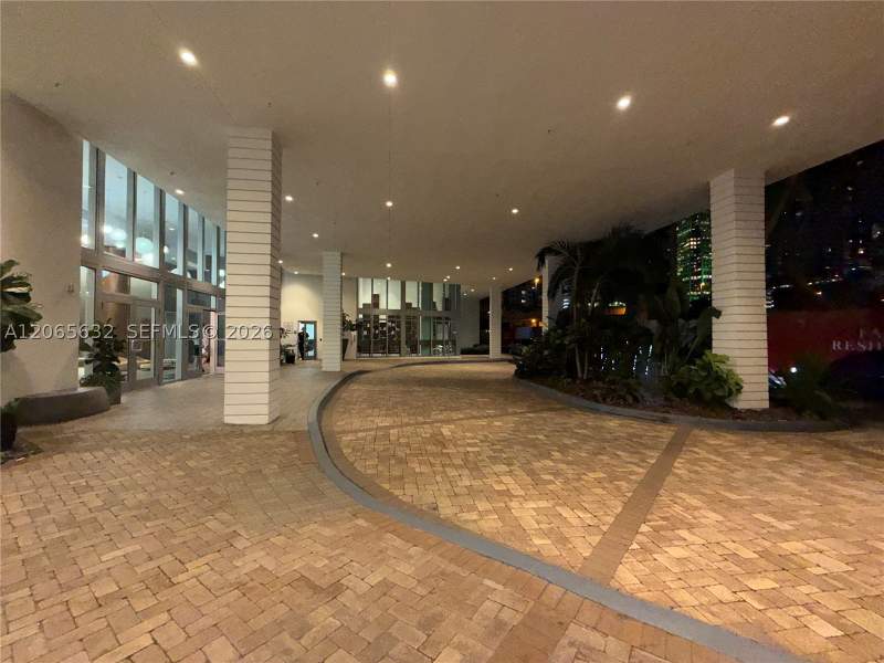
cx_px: 442
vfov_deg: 85.7
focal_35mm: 14
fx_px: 358
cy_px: 332
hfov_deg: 102.1
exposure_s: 1/60
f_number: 2.2
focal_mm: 2.22
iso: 320
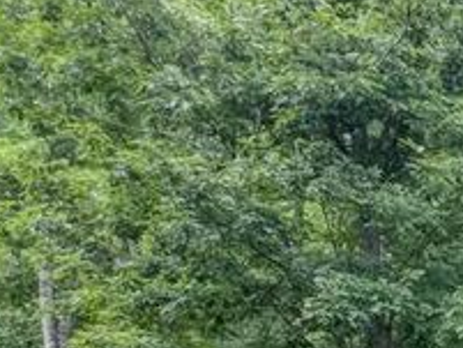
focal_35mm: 122
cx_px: 1147
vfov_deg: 10.9
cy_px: 728
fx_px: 1633
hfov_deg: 12.4
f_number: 1.8
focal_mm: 8.67
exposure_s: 1/1500
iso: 170
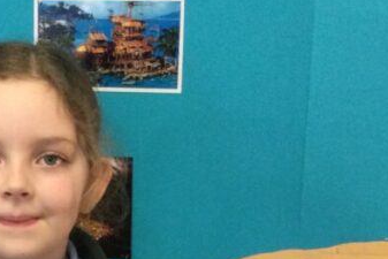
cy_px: 374
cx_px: 43
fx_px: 1057
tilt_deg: -20.8
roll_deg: -0.7
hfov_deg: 20.4
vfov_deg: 13.3
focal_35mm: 98
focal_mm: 3.3
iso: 160
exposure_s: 1/33
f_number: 2.4
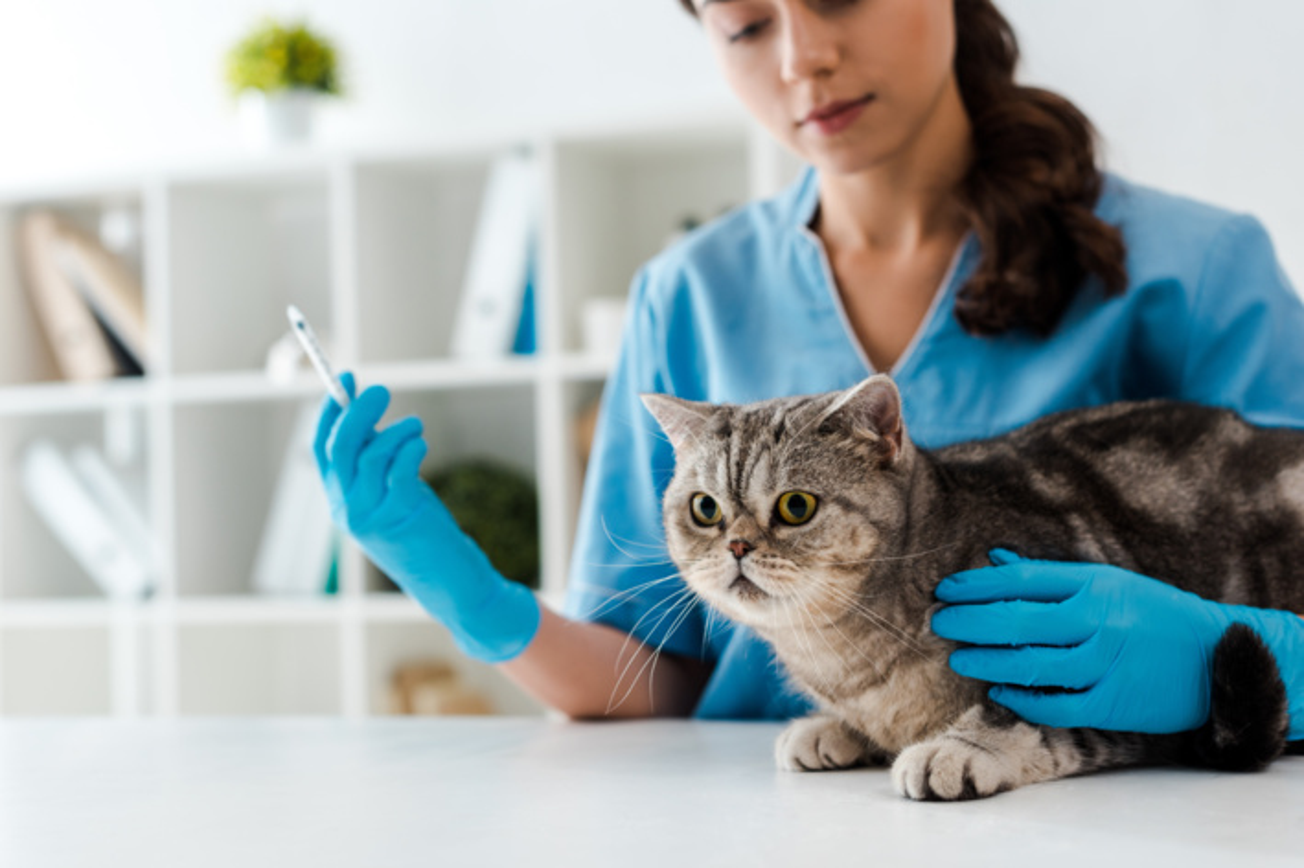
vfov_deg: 27.0
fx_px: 1810
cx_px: 652
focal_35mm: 50
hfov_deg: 39.6
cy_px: 434
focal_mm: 50
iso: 250
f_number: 3.5
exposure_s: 1/200
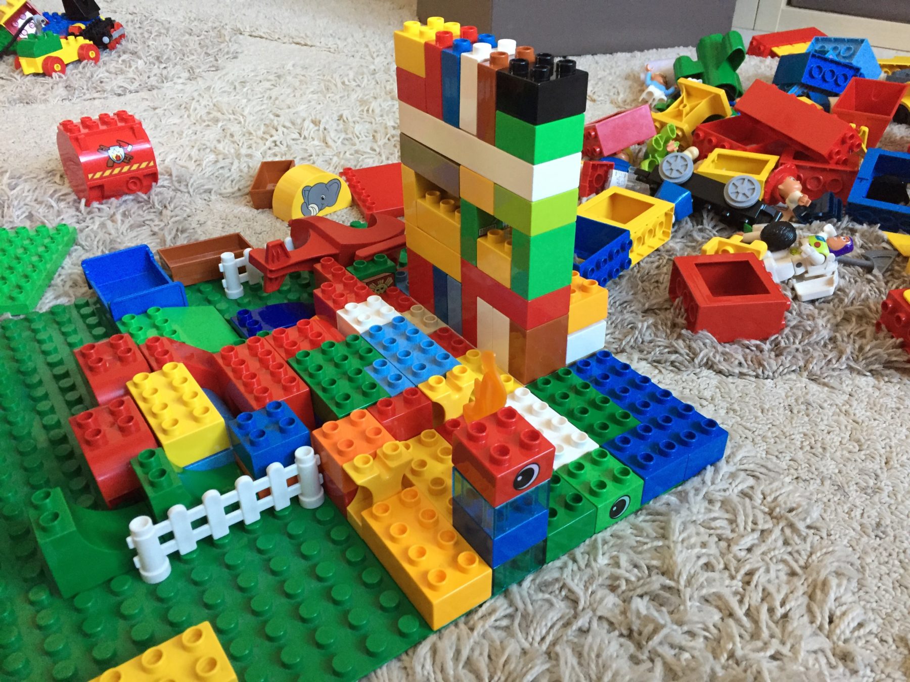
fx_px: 762
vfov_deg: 48.2
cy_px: 341
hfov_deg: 61.7
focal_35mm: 29
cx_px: 455
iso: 250
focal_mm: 4.15
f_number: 2.2
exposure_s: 1/33
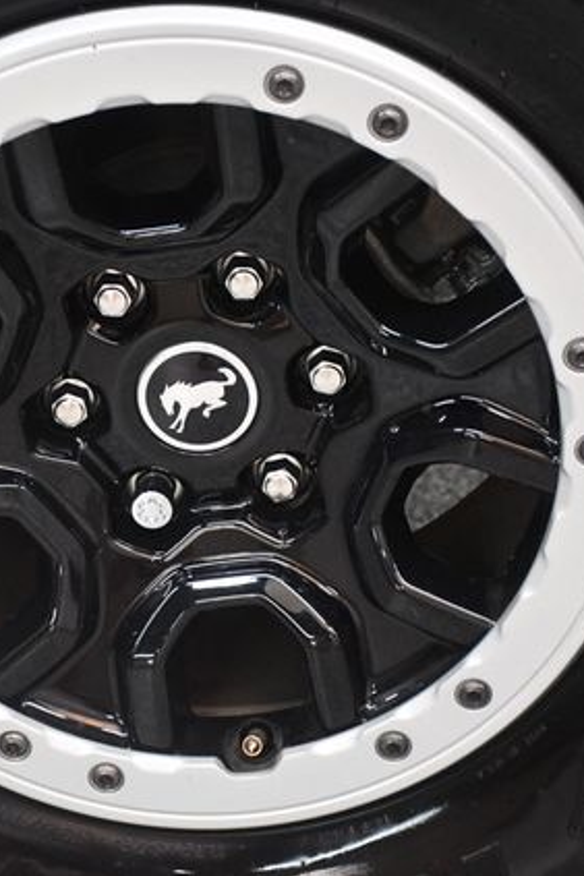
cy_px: 439
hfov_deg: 11.6
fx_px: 2871
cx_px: 184
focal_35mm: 118
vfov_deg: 17.3
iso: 3600
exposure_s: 1/60
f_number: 4.8
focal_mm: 52
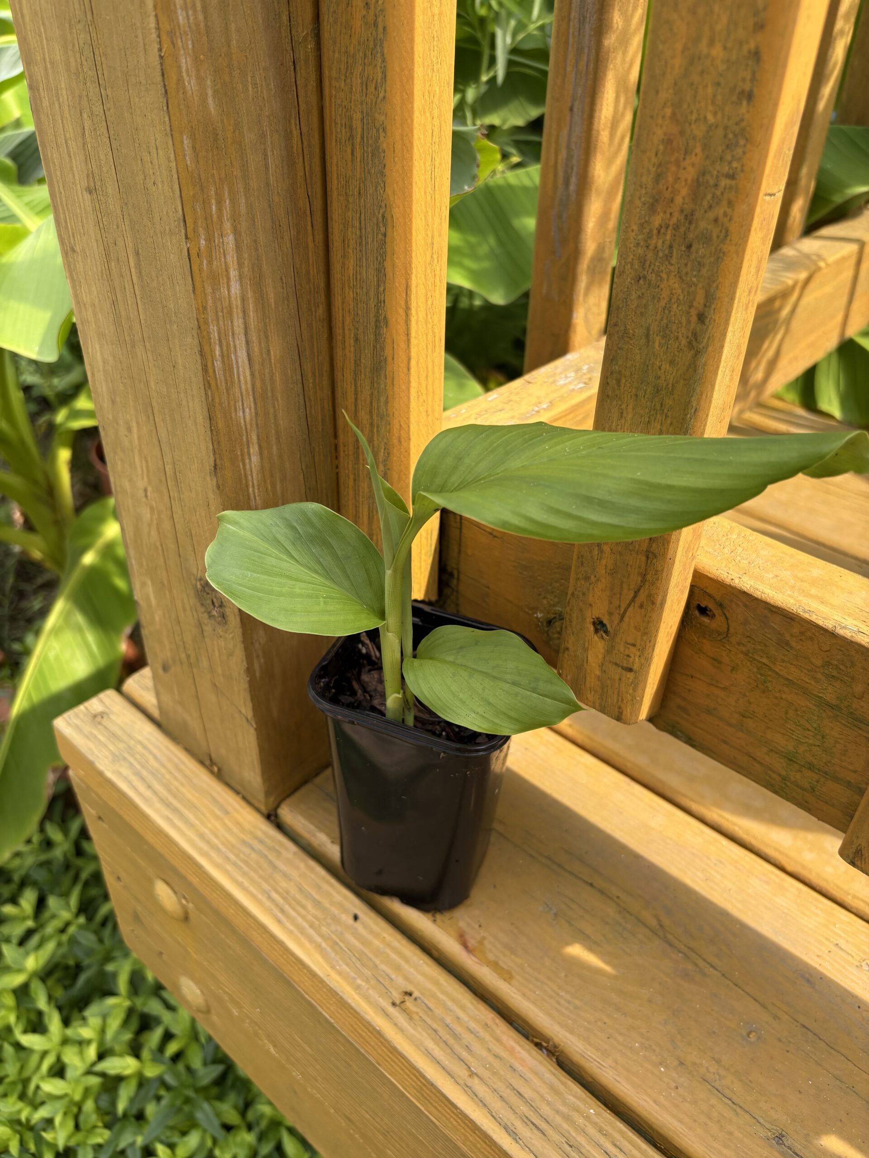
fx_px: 870
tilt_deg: -35.3
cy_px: 579
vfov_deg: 67.3
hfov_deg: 53.1
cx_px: 434
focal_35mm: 26
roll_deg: -2.7
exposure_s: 1/623
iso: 50
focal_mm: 5.96
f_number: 1.6
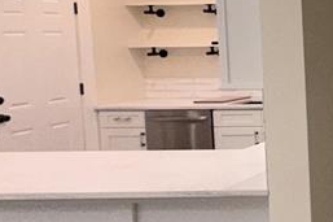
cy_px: 68
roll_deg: +0.5
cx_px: 595
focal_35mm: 58
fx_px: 536
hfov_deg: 21.9
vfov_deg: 23.2
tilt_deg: -2.7
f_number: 2.2
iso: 160
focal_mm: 2.22
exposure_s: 1/120
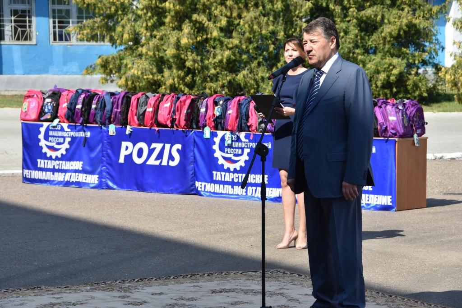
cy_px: 154
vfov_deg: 11.1
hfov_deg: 16.7
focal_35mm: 123
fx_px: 1579
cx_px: 231
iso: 250
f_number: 8
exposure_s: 1/500
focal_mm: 82
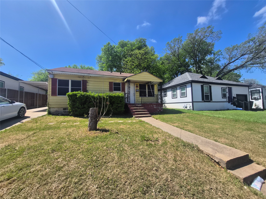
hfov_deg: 106.2
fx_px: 100
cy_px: 100
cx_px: 133
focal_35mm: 13
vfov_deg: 89.9
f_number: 2.2
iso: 25
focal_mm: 1.7
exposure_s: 1/1260
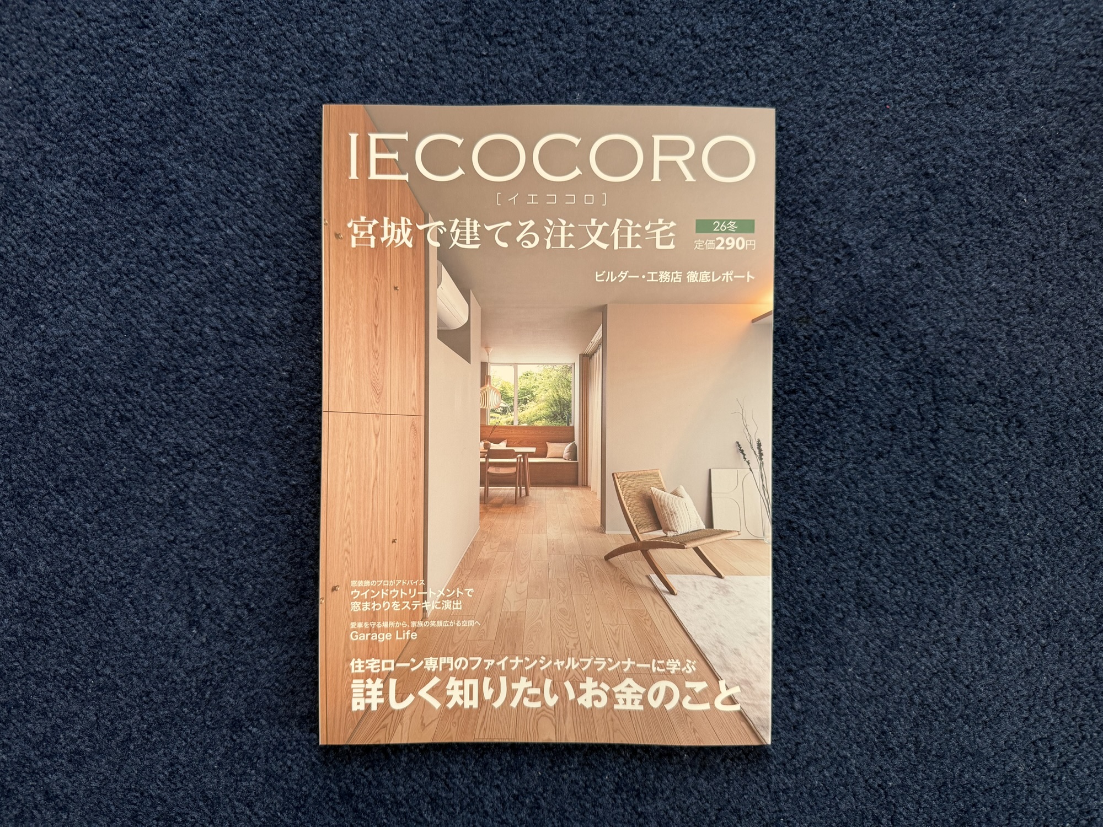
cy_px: 414
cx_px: 552
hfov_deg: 71.6
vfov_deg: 56.8
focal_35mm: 24
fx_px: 765
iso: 160
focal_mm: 6.76
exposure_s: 1/121
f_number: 1.78
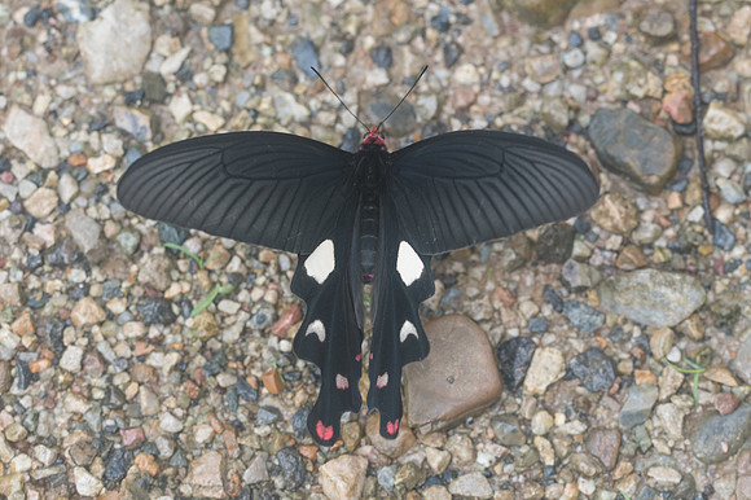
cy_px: 250
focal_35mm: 225
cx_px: 376
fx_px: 4691
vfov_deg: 6.1
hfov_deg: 9.2
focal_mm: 150
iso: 1000
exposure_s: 1/320
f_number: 5
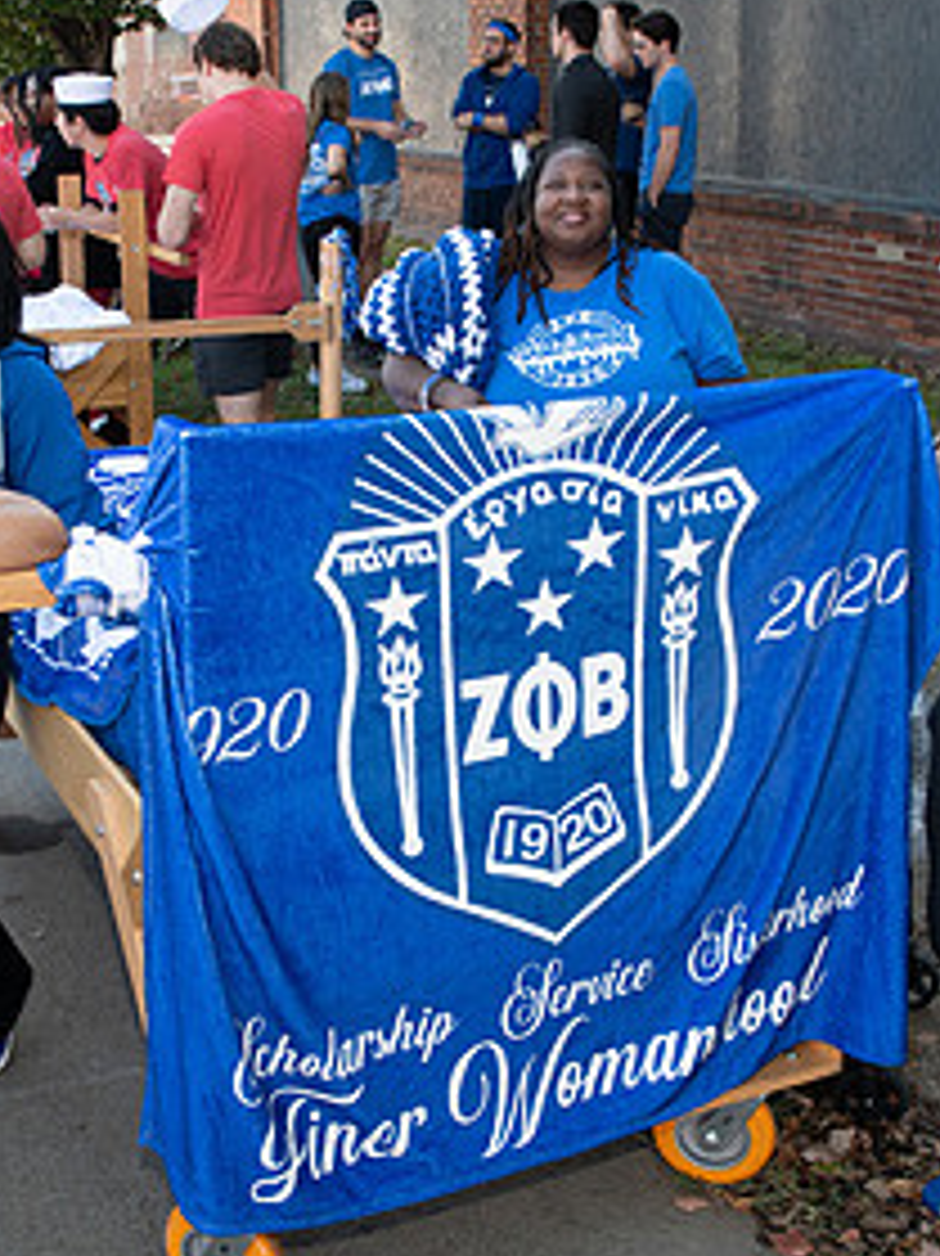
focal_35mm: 48
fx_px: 1739
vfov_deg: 39.6
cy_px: 693
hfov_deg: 30.2
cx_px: 391
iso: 400
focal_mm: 24
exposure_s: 1/125
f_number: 6.3
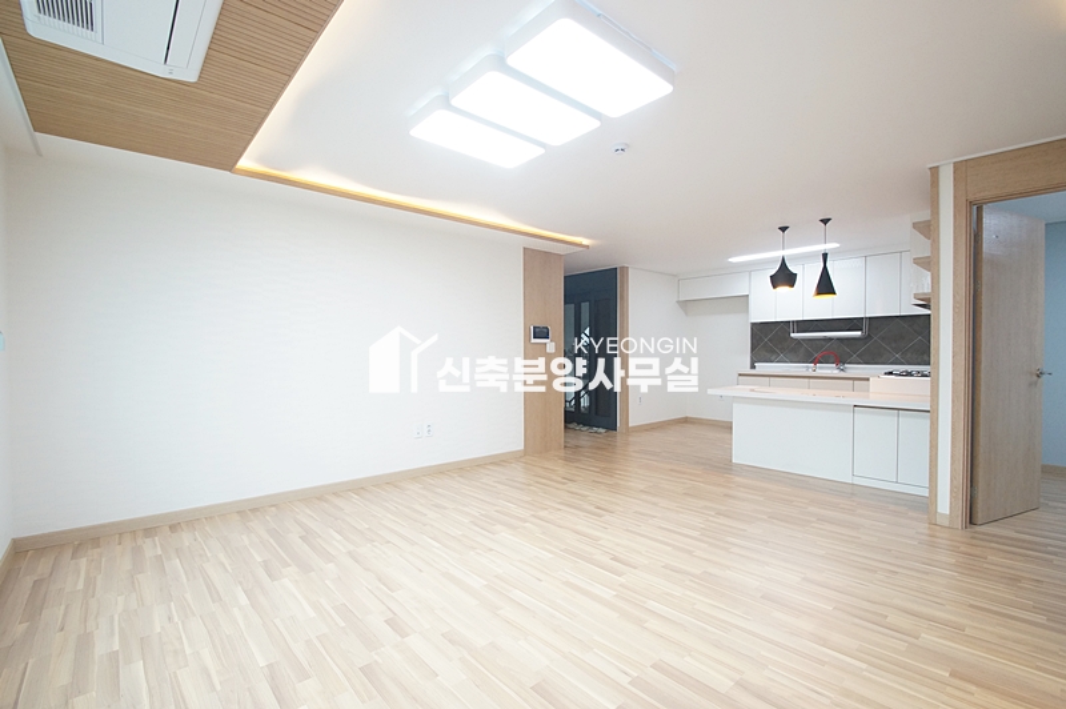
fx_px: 444
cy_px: 354
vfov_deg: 77.2
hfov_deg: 100.4
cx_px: 533
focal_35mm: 15
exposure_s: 1/30
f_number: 6.3
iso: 800
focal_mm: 10
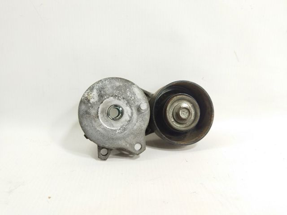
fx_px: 224
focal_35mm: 27
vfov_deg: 51.3
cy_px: 108
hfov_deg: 65.4
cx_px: 144
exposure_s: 1/100
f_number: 1.79
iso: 133
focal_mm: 4.71
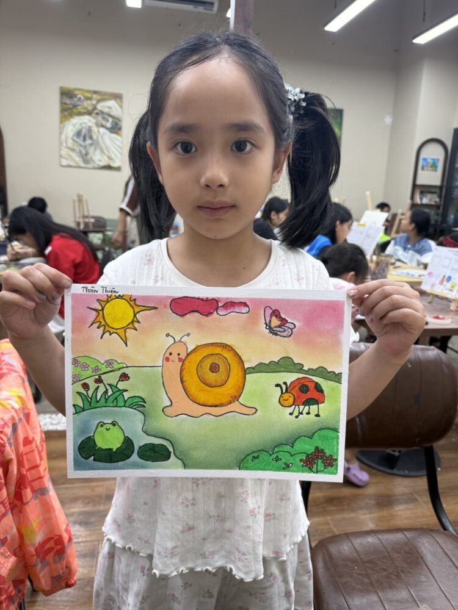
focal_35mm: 24
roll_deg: -3.1
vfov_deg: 71.6
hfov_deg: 56.8
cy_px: 305
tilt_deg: -14.2
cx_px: 229
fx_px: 423
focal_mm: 6.76
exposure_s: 1/100
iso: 80
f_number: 1.78
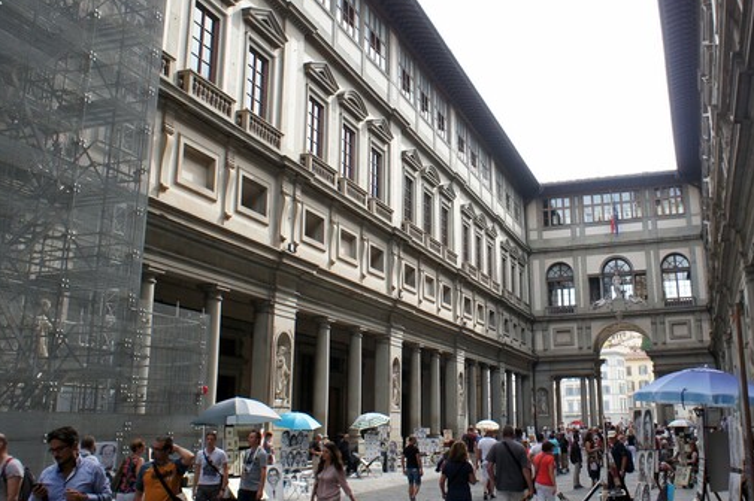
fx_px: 795
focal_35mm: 38
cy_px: 210
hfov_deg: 50.2
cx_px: 473
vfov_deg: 34.9
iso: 200
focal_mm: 16
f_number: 5
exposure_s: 1/250
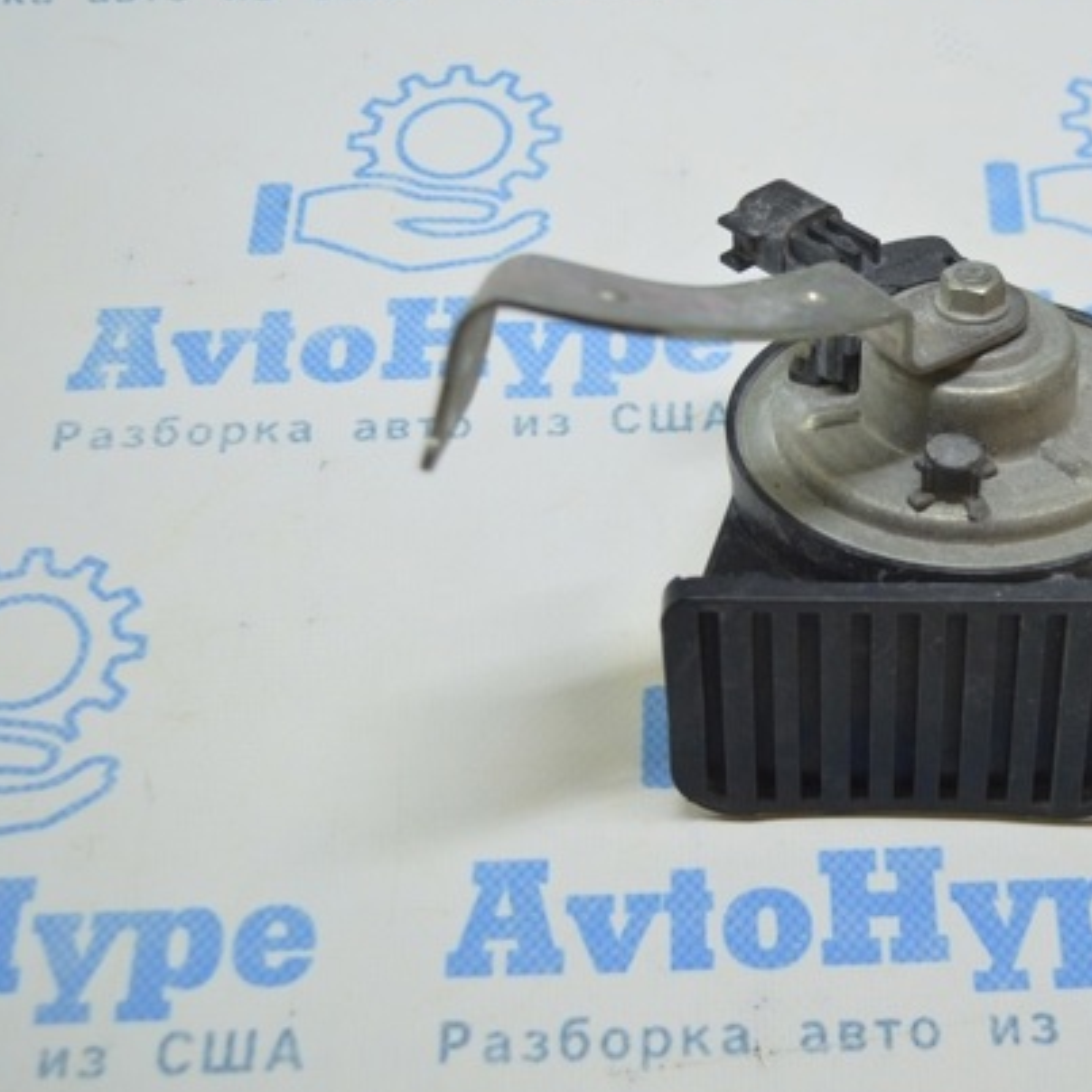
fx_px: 2237
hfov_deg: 27.1
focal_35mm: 63
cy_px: 538
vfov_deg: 27.4
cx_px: 802
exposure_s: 1/40
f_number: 4.2
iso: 400
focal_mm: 31
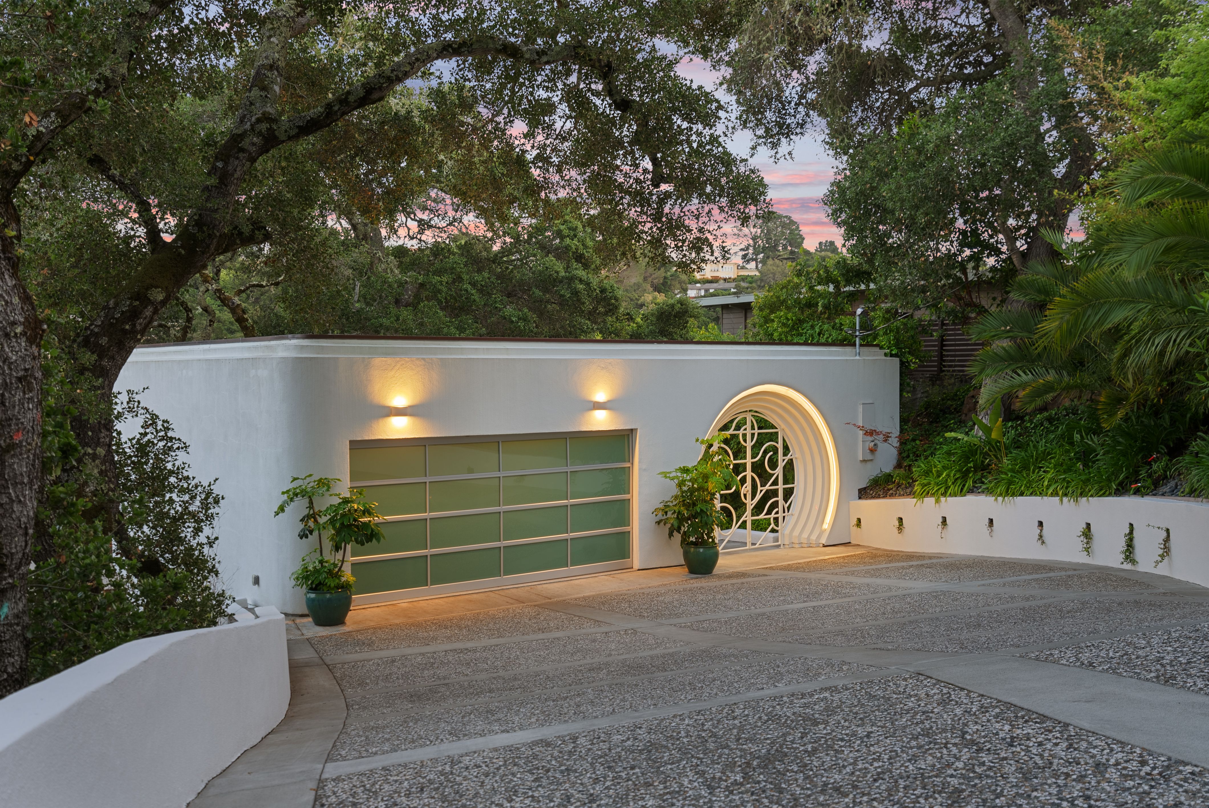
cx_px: 604
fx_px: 1176
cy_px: 404
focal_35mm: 35
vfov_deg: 37.9
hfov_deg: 54.4
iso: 100
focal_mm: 35
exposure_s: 1.6
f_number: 8
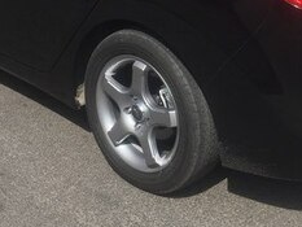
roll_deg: -3.6
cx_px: 178
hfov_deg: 23.8
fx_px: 716
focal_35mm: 82
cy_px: -63
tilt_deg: -13.4
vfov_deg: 17.0
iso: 32
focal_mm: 4.15
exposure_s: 1/1721
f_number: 2.2
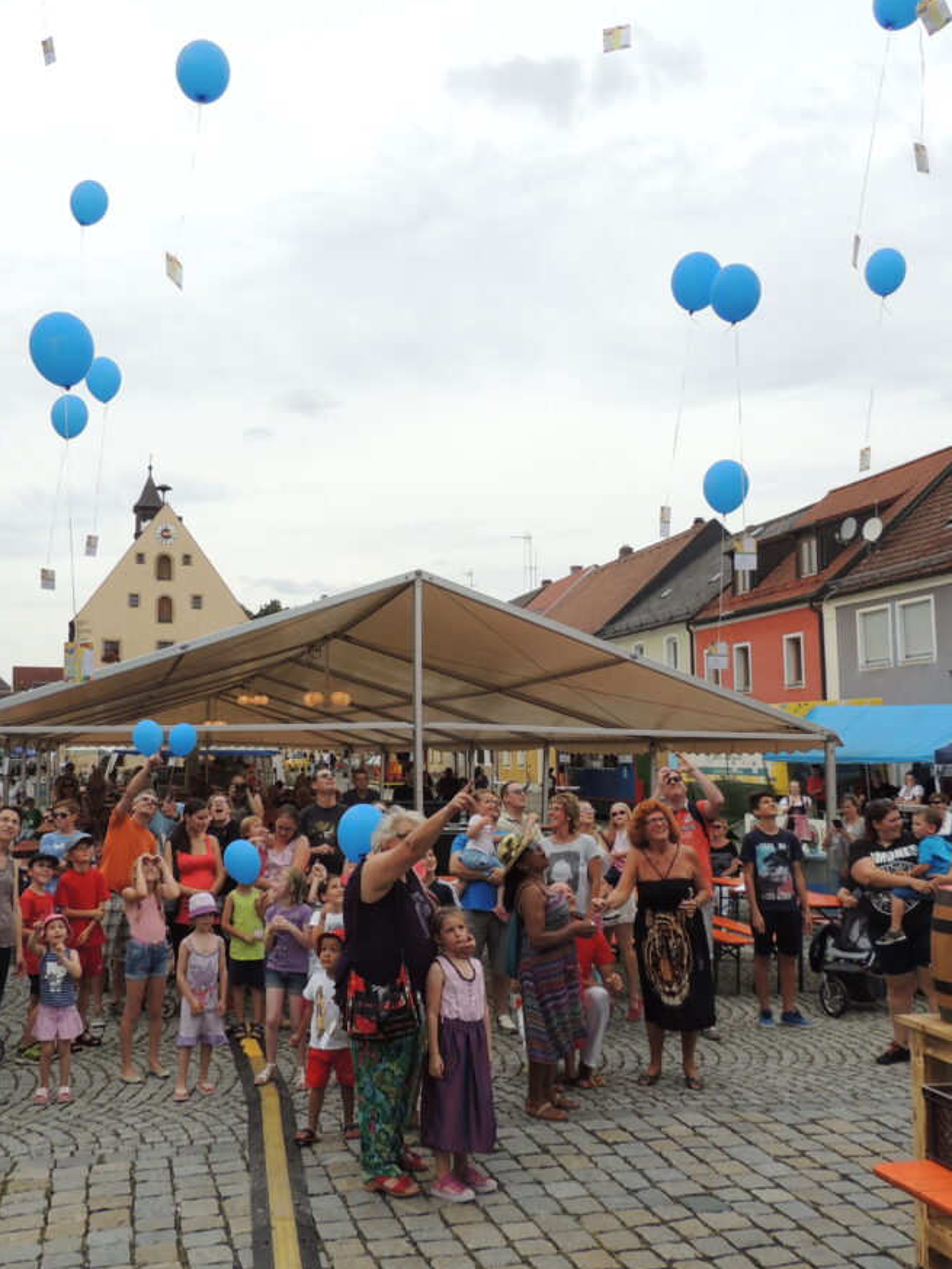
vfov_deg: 55.3
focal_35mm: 33
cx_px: 394
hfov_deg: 42.8
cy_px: 625
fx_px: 1210
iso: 100
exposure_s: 1/1000
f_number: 3
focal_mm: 4.3
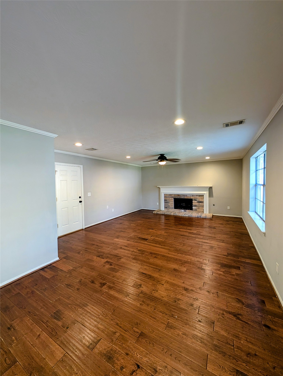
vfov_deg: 110.5
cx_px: 142
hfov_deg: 94.6
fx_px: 130
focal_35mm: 12
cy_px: 188
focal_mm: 2.02
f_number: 1.7
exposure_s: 1/40
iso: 90
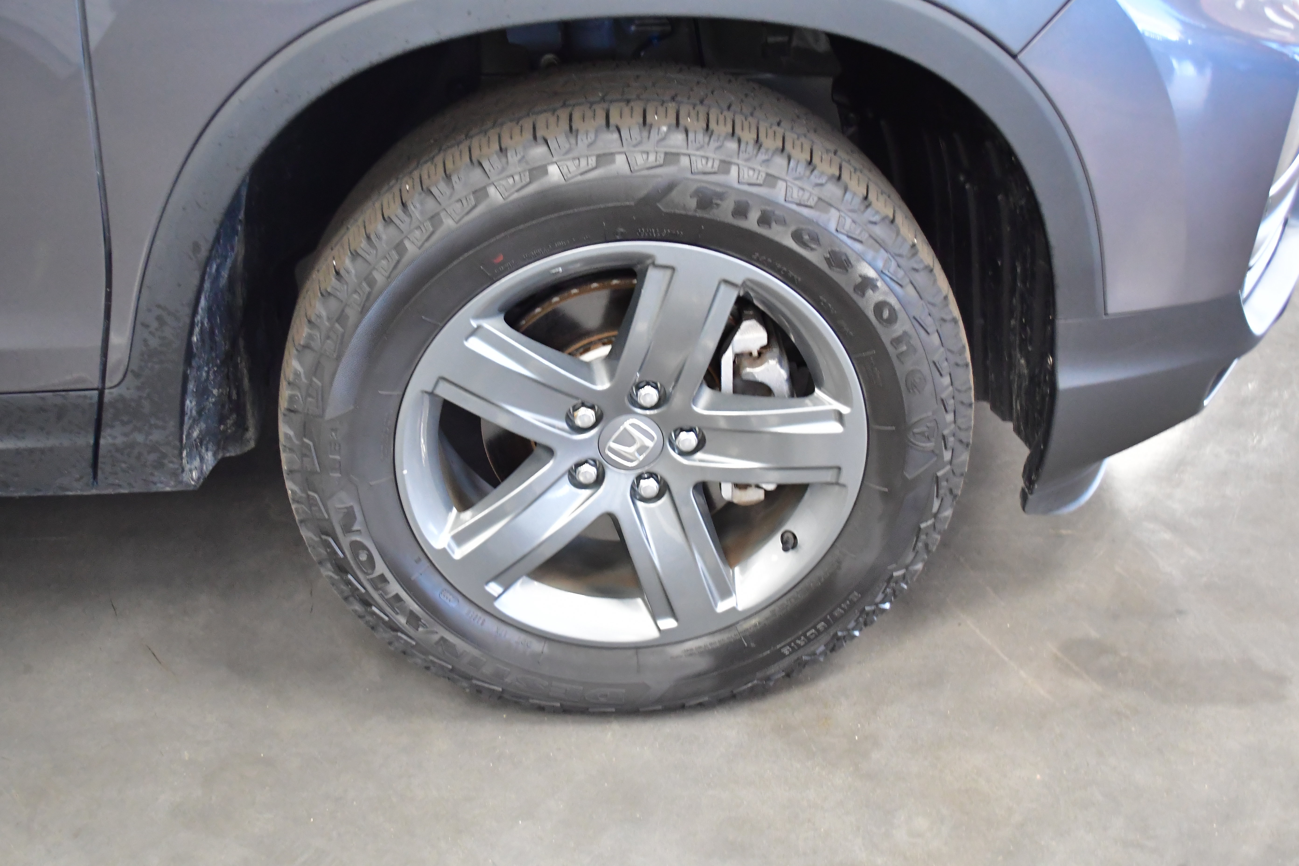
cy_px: 433
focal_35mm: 44
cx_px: 650
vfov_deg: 30.8
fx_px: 1570
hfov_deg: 45.0
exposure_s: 1/40
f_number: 4.5
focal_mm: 29
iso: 3600
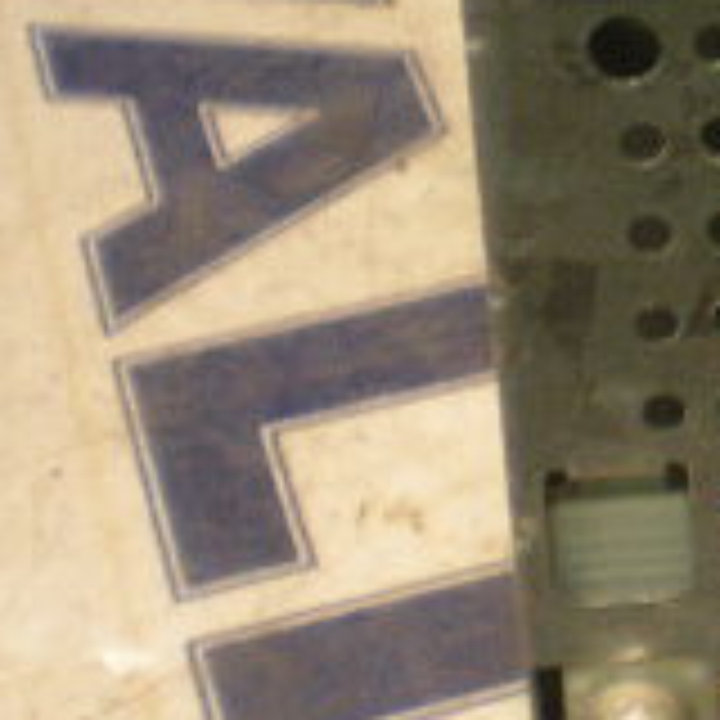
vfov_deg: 12.9
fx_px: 3153
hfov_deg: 11.9
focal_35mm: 134
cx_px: 1328
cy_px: 50
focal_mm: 6.3
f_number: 3.1
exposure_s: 1/50.5
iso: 150
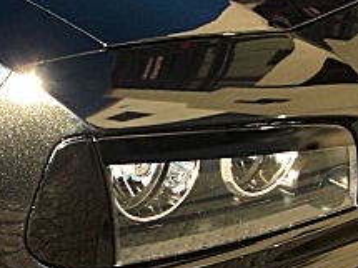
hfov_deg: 18.4
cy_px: 145
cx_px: 157
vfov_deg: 13.8
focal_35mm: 107
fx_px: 1106
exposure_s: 1/100
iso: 50
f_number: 2.8
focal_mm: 6.3
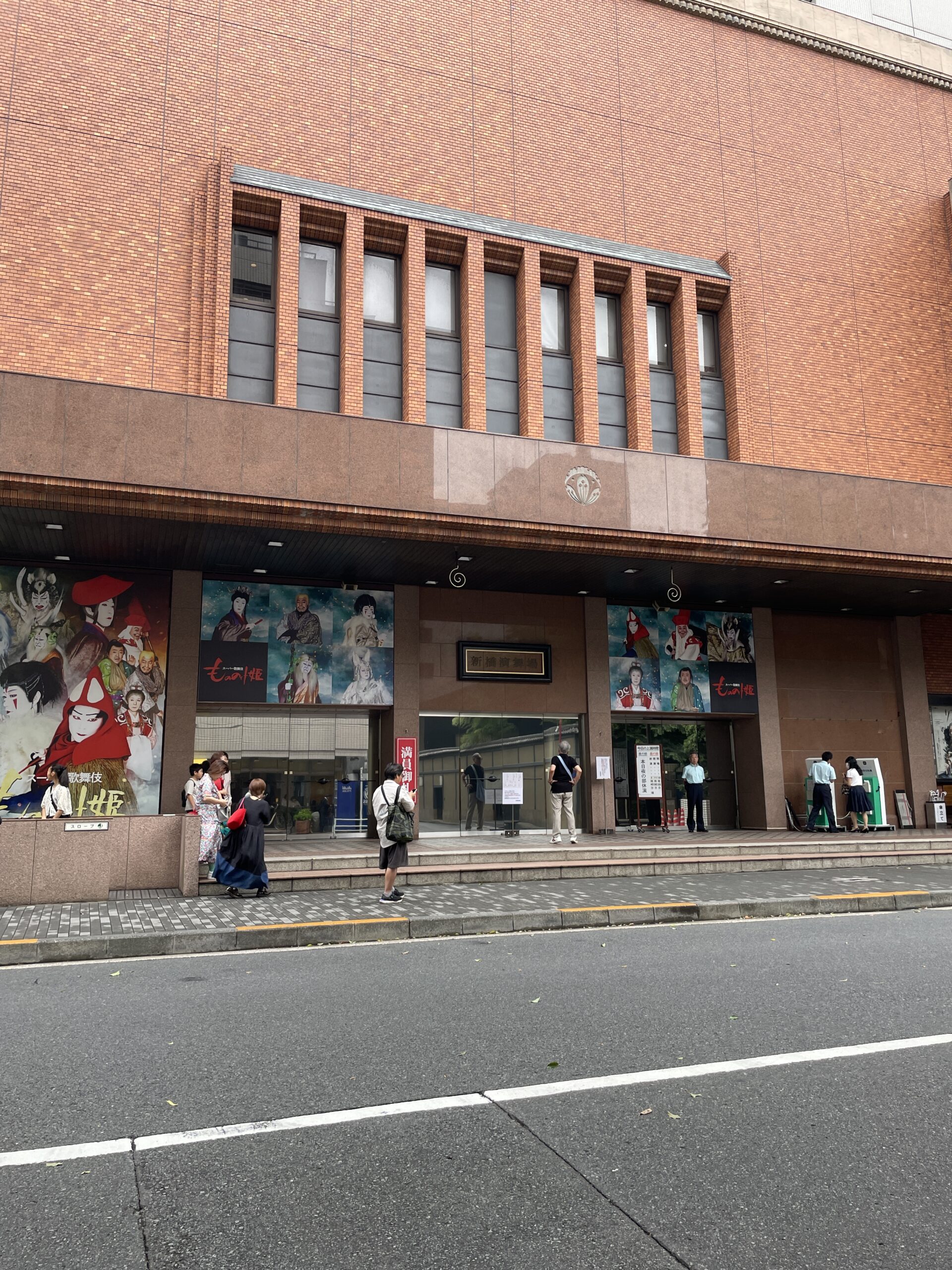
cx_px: 476
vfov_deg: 67.3
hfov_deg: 53.1
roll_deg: +0.6
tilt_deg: +10.2
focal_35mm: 26
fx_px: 953
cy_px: 635
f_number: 1.6
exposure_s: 1/367
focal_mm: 4.2
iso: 32
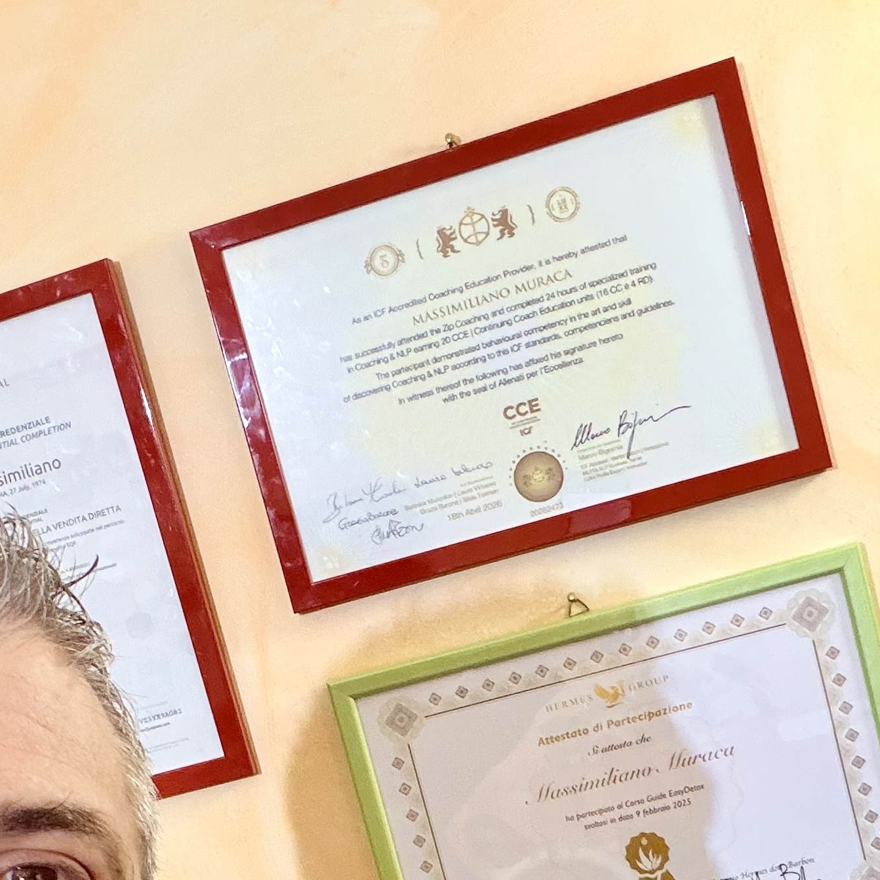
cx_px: 248
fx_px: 1754
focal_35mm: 61
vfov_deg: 27.3
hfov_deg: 27.9
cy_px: 772
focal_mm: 2.71
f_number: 1.9
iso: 250
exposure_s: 1/33
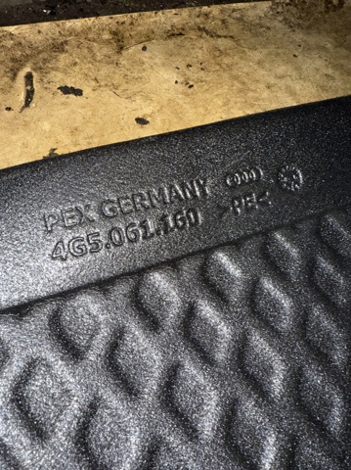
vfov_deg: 71.7
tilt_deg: -59.8
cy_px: 235
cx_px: 176
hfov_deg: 56.7
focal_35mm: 24
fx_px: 325
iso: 80
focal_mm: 2.22
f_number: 2.2
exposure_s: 1/52
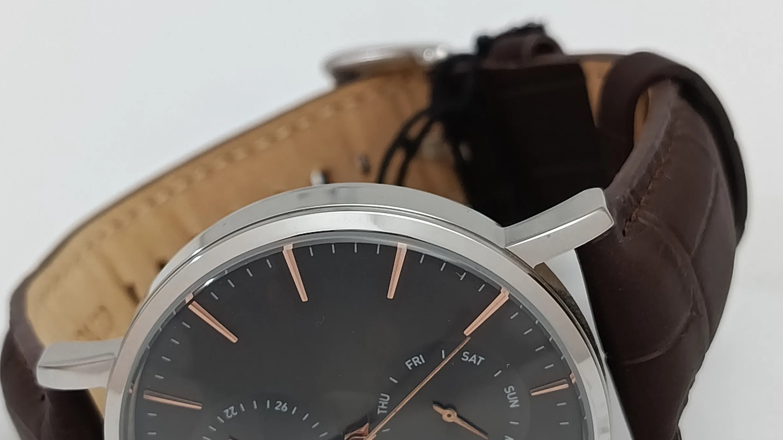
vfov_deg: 13.9
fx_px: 1806
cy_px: 303
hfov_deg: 24.5
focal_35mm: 87
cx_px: 375
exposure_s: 1/100
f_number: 1.7
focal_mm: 5.24
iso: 349
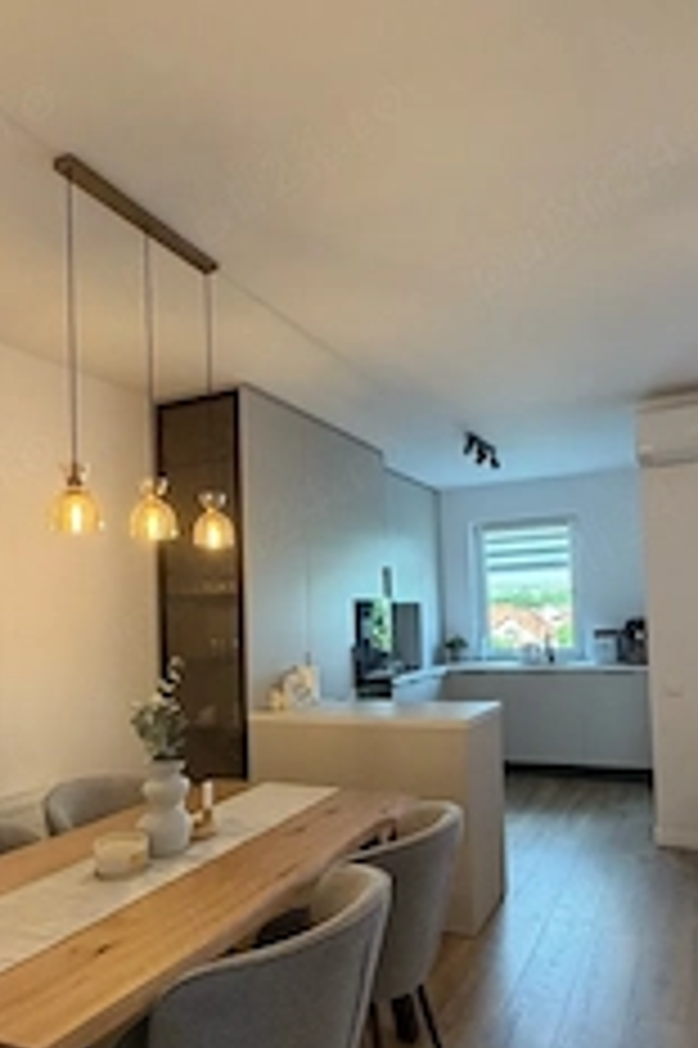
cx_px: 351
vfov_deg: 71.2
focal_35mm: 25
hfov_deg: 51.2
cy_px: 594
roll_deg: +1.7
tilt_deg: +2.5
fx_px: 728
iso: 320
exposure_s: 1/100
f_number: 2.2
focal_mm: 2.22
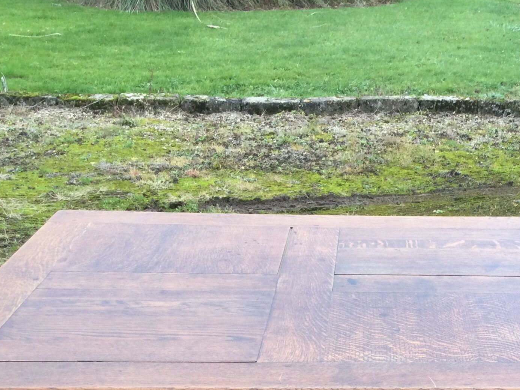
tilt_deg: -26.8
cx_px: 435
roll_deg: -2.5
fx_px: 1097
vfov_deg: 19.4
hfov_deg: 26.1
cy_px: 414
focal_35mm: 73
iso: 25
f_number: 2.4
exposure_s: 1/50
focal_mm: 3.3
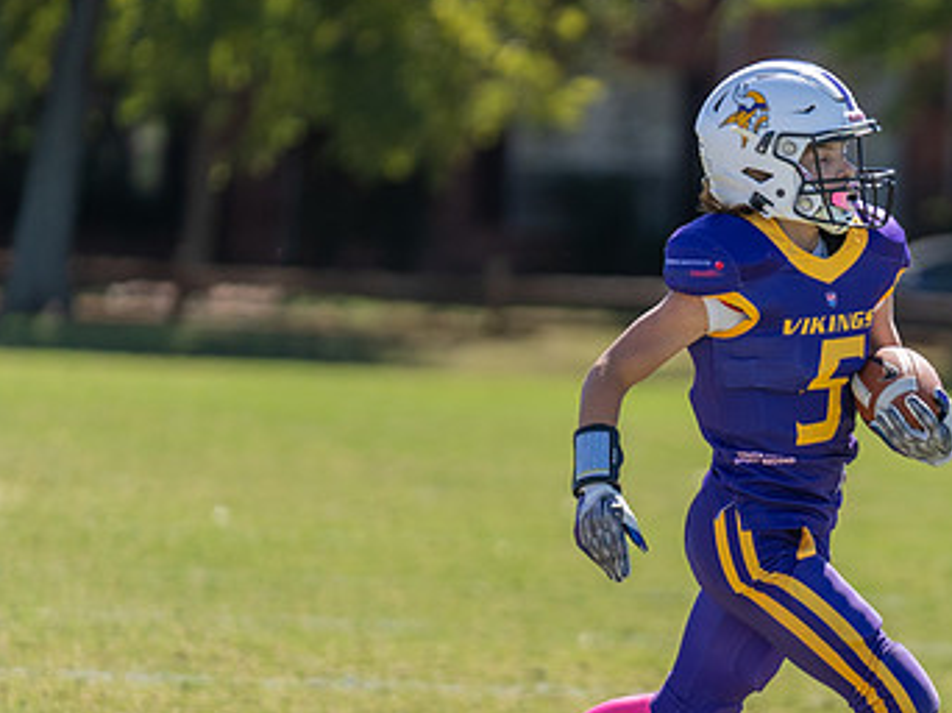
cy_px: 515
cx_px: 821
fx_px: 13824
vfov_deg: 3.0
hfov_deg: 3.9
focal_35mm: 503
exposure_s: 1/1600
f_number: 2.8
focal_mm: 200
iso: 100
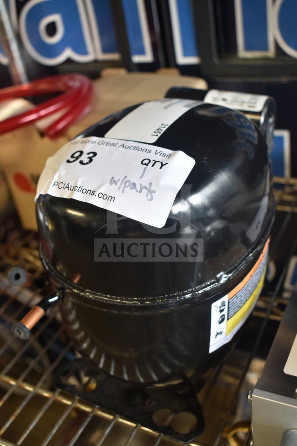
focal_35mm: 39
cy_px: 223
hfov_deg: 34.2
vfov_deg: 49.6
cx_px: 148
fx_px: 483
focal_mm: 26
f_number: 4
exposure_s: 1/40
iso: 500
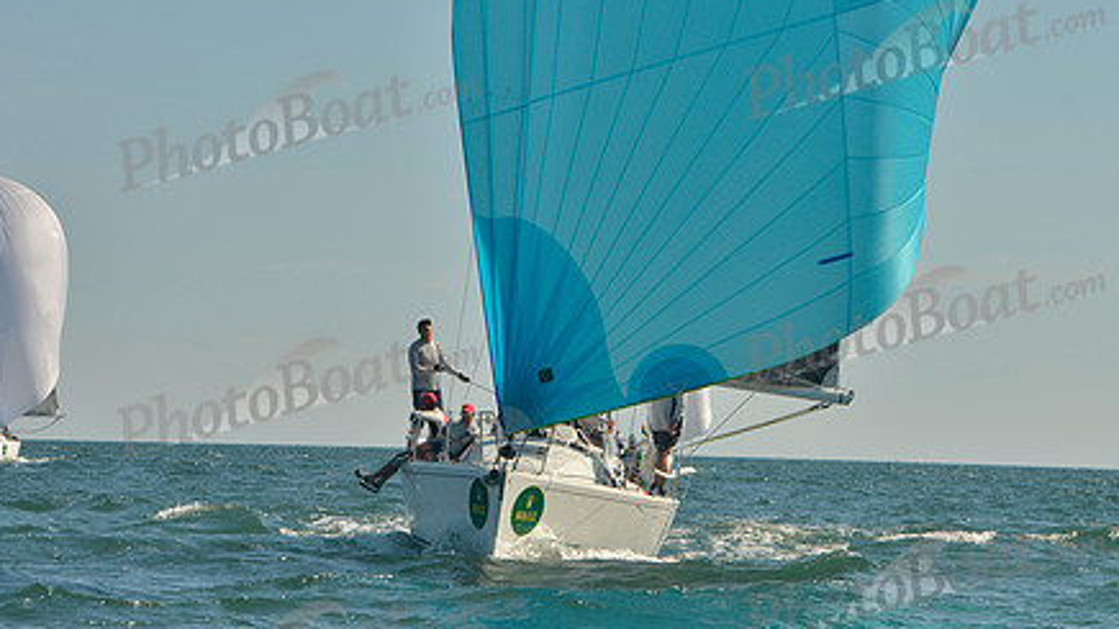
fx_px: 5043
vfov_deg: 7.1
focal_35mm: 170
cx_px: 613
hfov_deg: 12.7
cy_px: 222
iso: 400
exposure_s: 1/1250
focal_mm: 122
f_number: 7.1
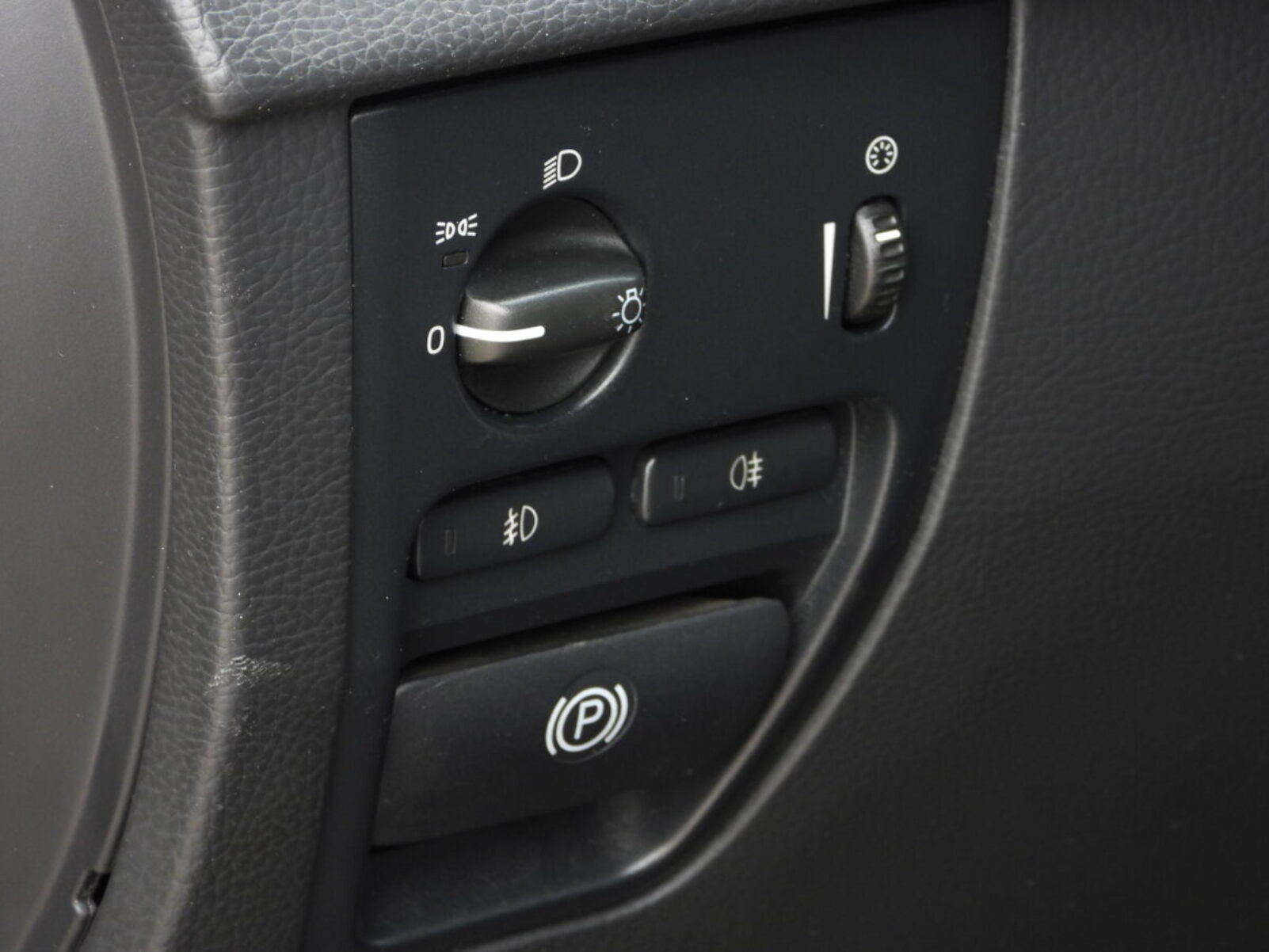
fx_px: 7333
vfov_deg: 7.4
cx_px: 634
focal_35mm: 200
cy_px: 476
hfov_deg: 9.9
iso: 360
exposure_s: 1/60
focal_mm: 35.9
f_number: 4.5
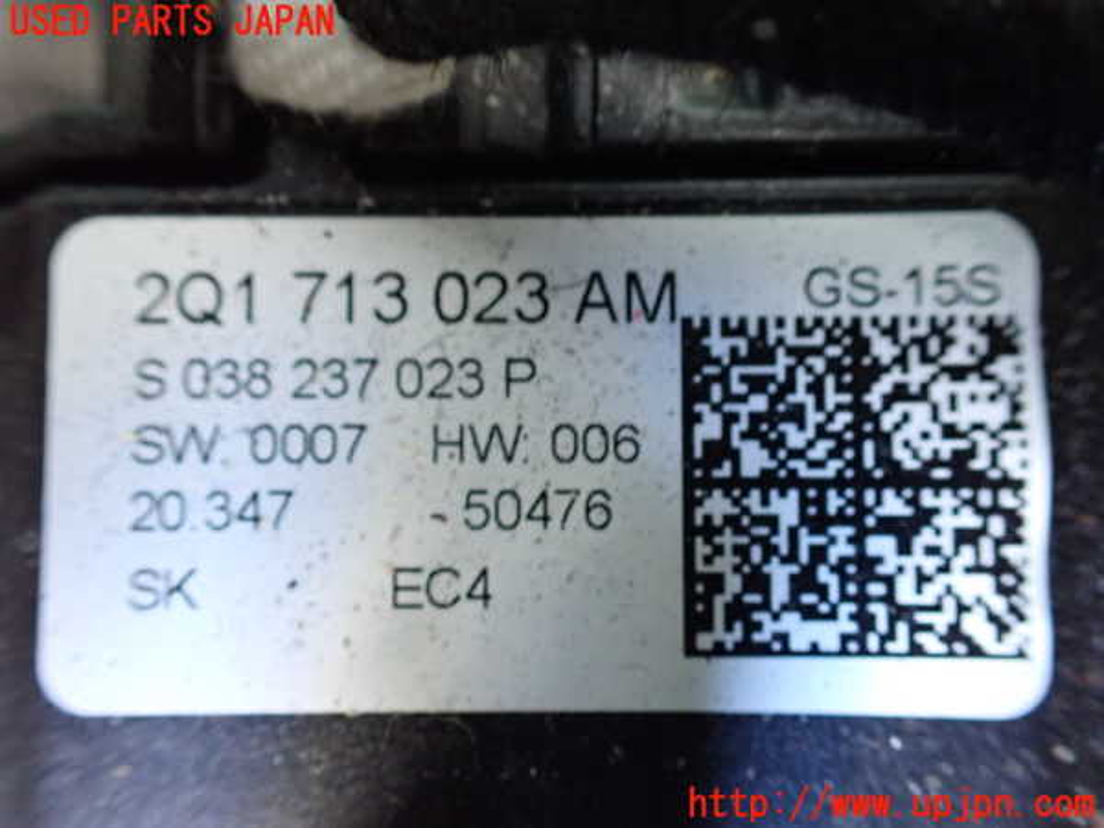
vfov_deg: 46.8
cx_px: 552
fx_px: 957
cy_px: 414
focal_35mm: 30
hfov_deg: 60.0
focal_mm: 5.4
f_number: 2.3
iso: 1000
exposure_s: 1/30
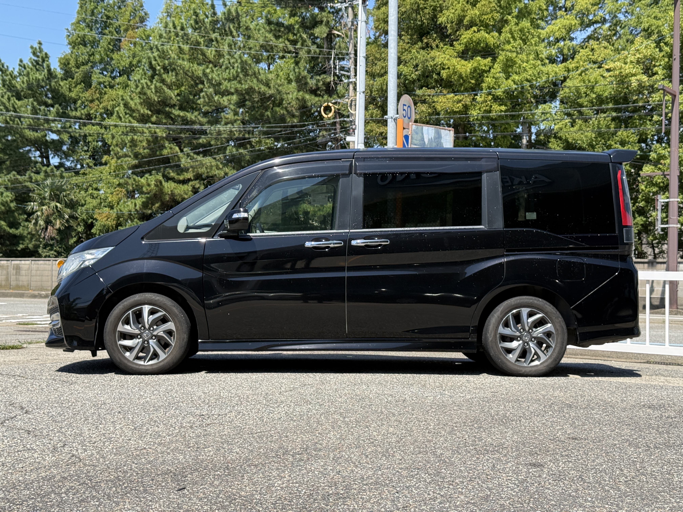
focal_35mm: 48
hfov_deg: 39.7
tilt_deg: +1.3
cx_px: 342
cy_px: 256
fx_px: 947
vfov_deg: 30.3
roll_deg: -1.0
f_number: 1.78
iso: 80
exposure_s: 1/2577
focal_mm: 6.76
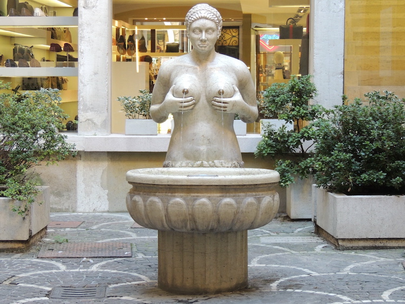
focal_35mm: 100
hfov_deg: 19.6
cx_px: 202
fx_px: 1170
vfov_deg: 14.8
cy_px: 152
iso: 400
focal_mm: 17.8
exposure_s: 1/30
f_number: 4.1
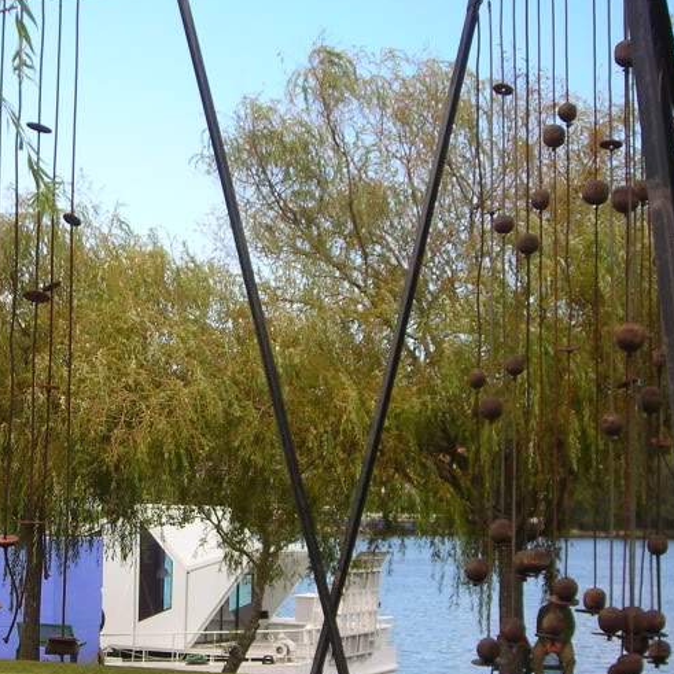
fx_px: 1542
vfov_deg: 24.6
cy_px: 409
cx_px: 141
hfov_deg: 24.3
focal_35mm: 70
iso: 50
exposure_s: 1/292
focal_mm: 6.3
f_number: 3.2
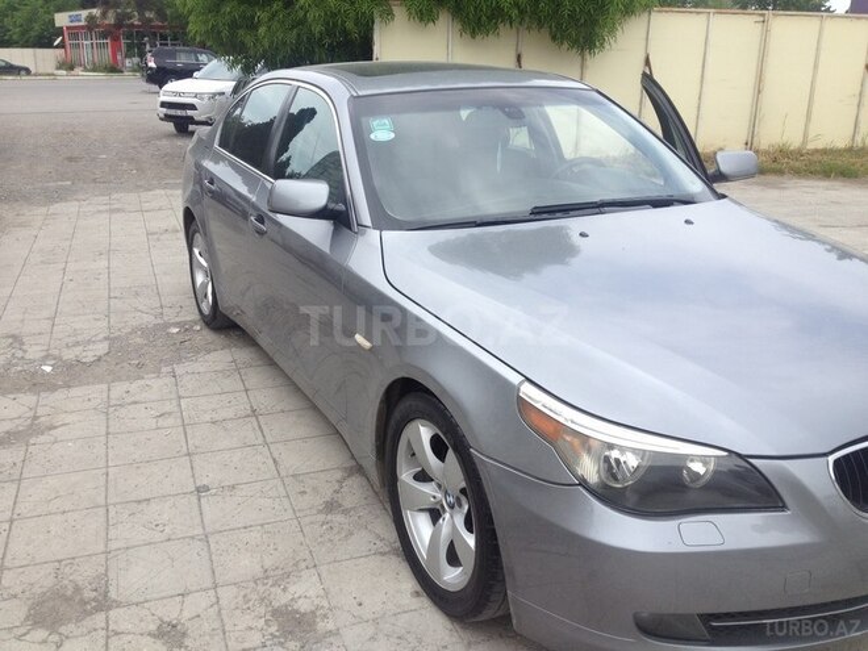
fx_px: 878
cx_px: 434
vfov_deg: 40.7
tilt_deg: -16.9
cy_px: 326
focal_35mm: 35
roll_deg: +0.8
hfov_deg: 52.6
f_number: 2.4
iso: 50
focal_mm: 4.28
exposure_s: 1/968
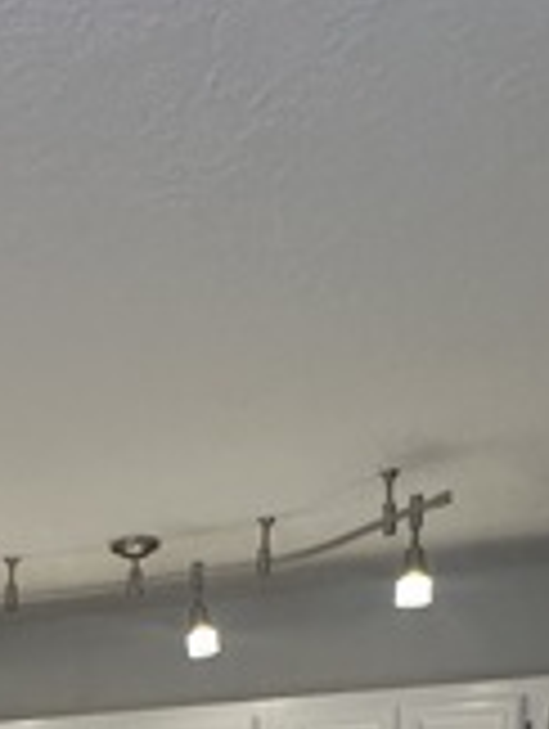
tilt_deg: -8.0
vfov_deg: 21.8
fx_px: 1455
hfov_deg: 20.6
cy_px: 1179
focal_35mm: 69
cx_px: -22
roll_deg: -1.2
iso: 160
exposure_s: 1/60
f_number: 2.2
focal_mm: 2.22
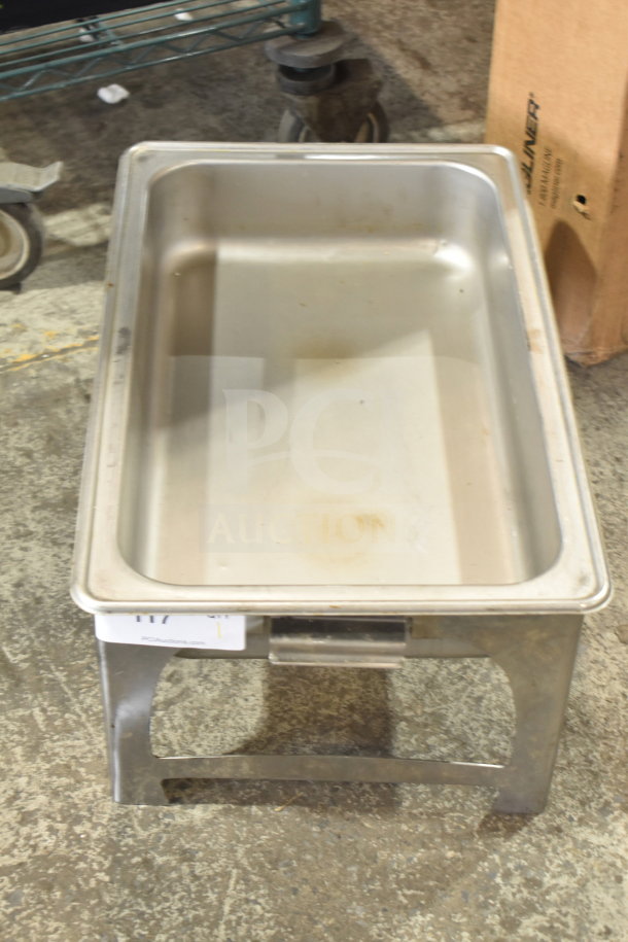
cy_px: 471
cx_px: 314
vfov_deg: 33.4
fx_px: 1570
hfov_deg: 22.6
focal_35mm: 60
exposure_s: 1/60
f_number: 4.8
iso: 1100
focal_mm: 40
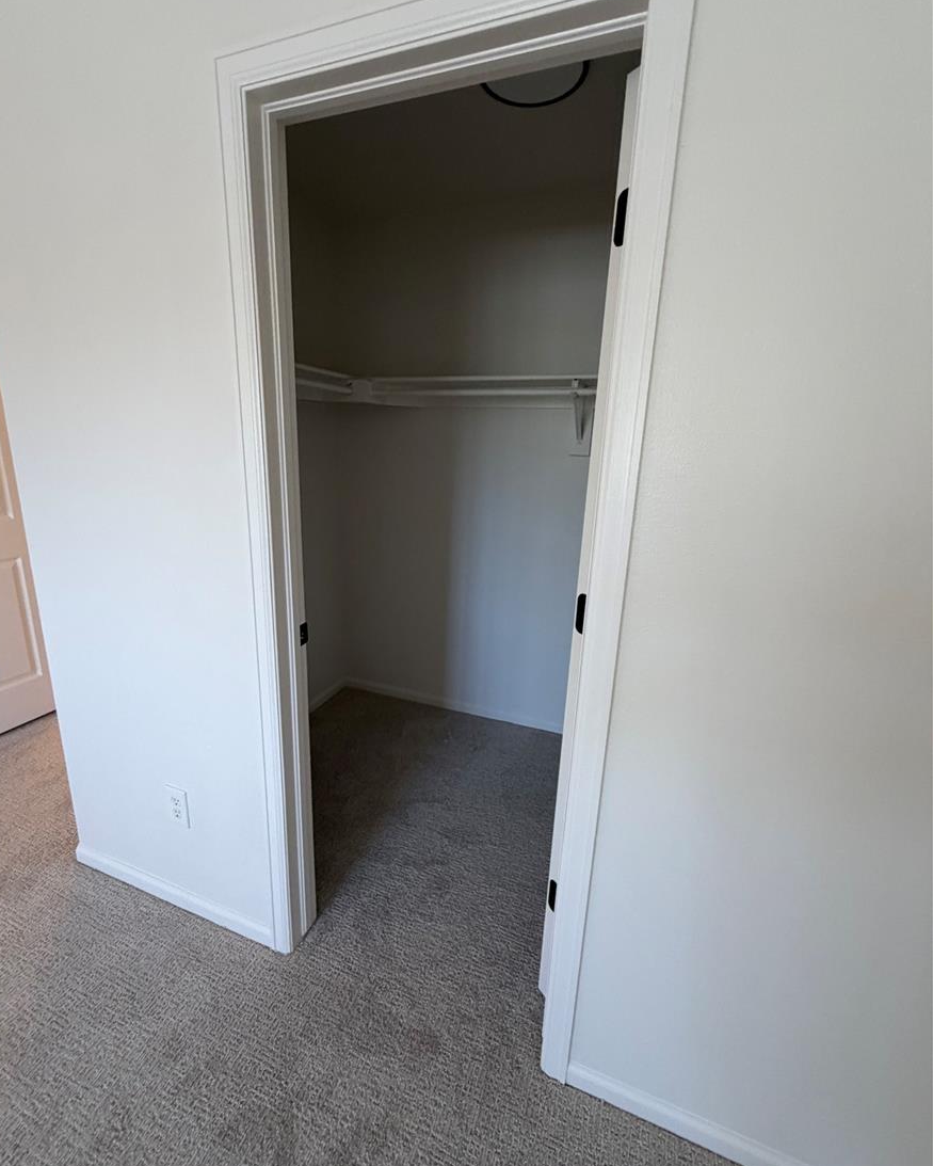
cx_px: 454
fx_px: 518
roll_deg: -4.1
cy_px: 575
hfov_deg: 84.0
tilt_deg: -14.2
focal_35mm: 15
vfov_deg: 96.8
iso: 200
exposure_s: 1/120
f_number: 2.2
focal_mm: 2.22
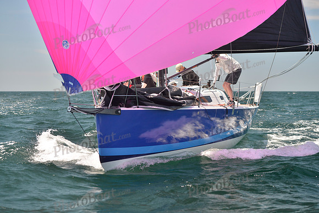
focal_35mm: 80
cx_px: 160
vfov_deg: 17.1
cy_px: 106
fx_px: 709
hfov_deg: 25.4
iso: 400
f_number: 4
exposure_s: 1/800
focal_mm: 80
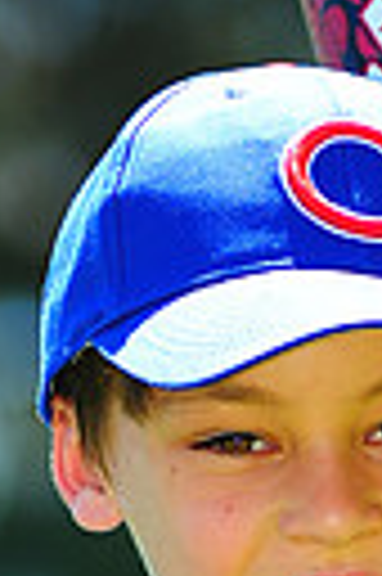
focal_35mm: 815
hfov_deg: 1.7
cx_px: 355
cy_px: 796
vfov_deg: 2.5
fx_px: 13006
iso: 200
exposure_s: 1/400
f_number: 5
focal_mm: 180
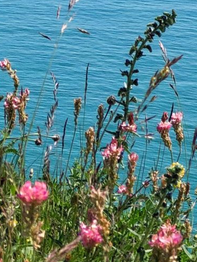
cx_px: 317
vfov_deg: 8.9
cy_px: -10
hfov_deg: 6.6
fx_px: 1678
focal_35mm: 221
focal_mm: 6.6
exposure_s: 1/1000
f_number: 2.8
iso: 20
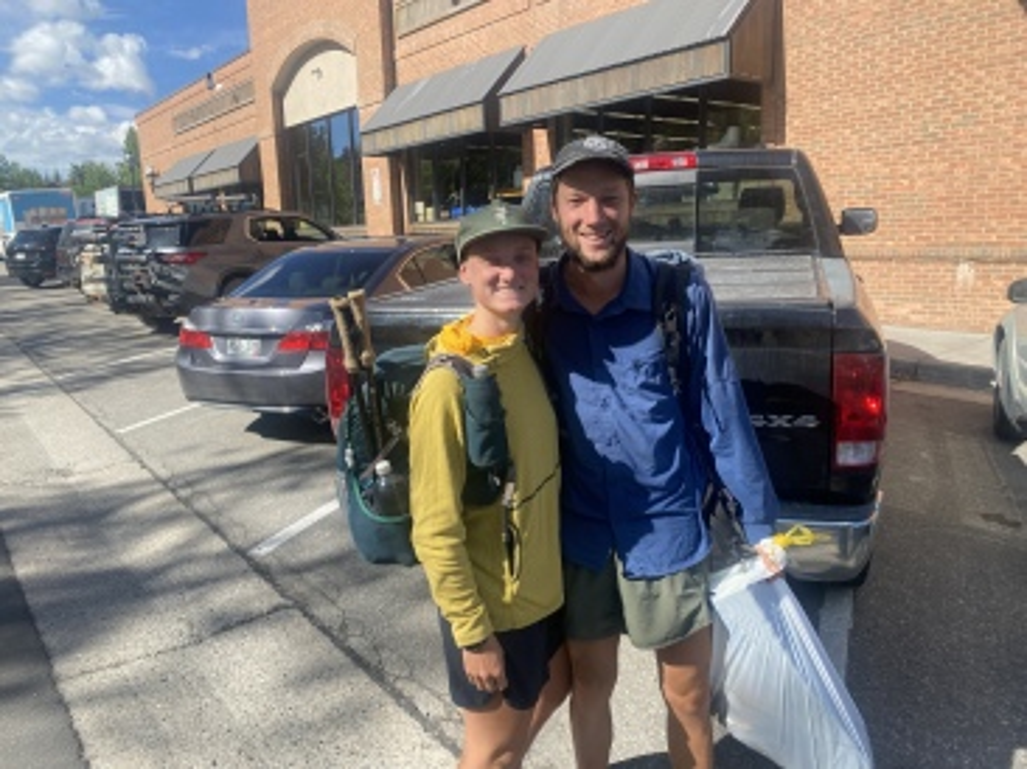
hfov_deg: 67.3
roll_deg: +3.0
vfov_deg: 53.0
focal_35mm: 26
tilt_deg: -9.3
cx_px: 514
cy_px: 384
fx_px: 771
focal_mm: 4.25
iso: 32
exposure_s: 1/1218
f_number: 1.8
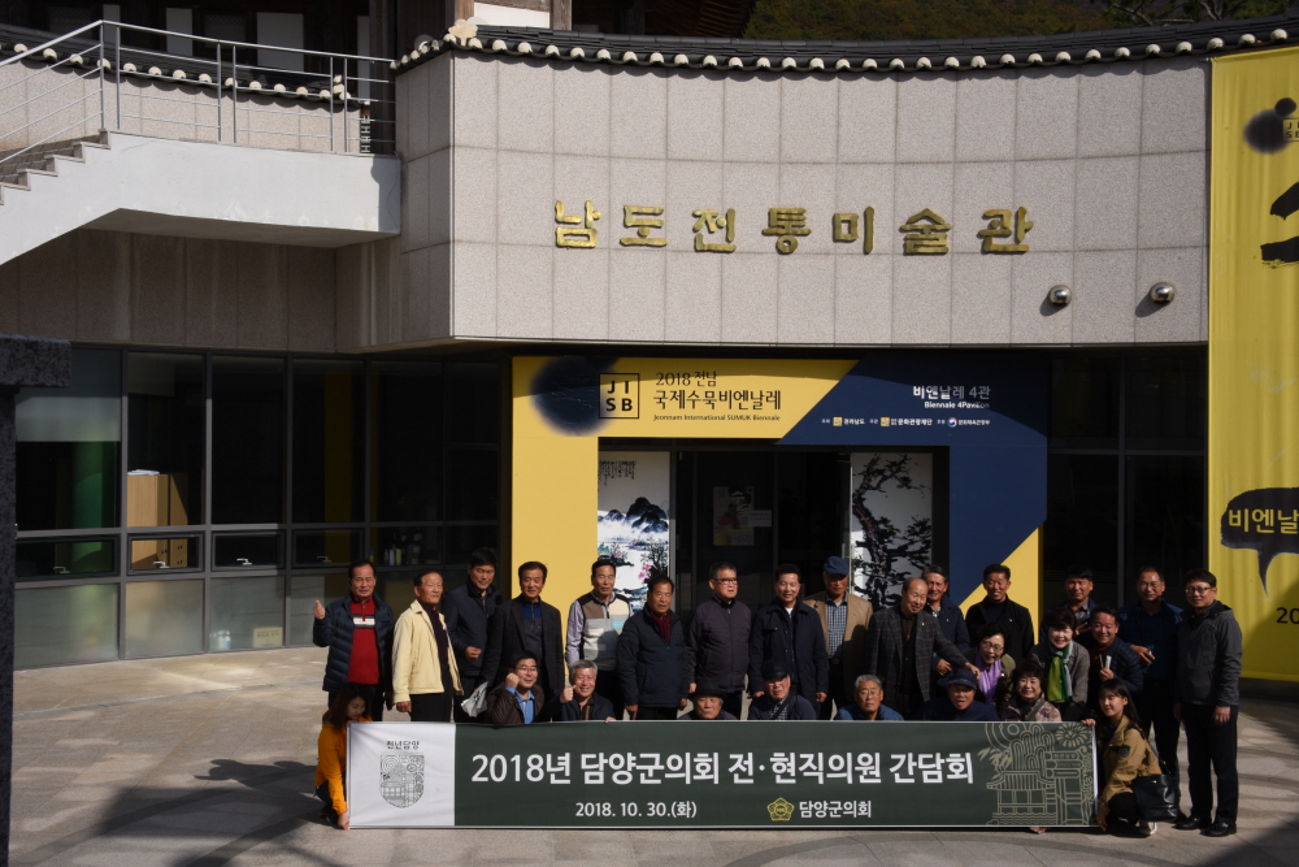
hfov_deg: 41.1
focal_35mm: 48
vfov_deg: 28.1
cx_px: 650
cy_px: 434
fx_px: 1732
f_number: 29
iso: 320
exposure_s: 1/200
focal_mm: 48
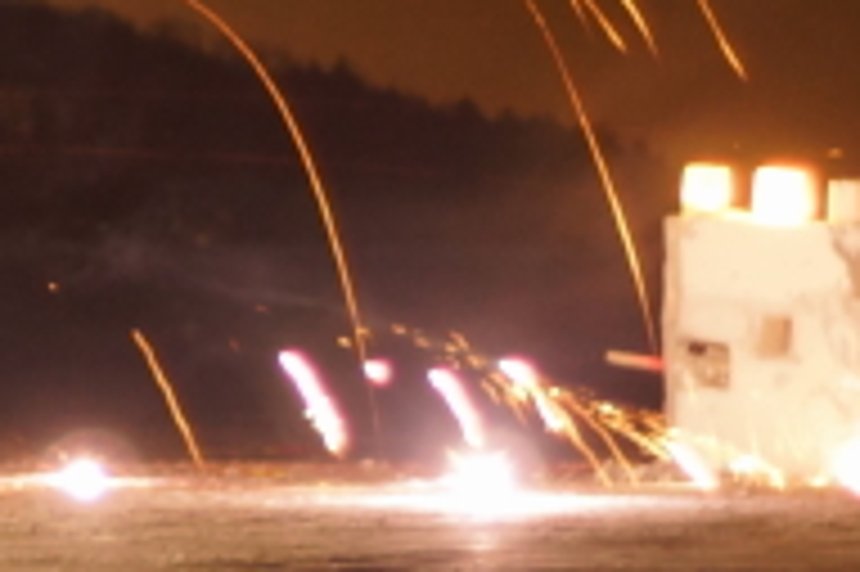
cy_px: 207
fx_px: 9356
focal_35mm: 392
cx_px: -230
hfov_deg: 5.2
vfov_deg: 3.5
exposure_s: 7
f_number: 1.4
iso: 400
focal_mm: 50
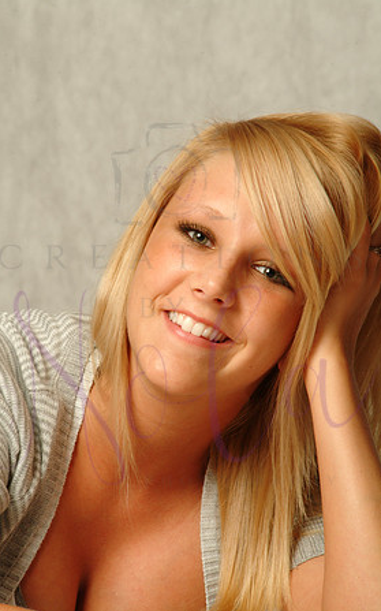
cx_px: 181
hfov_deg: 4.3
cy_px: 305
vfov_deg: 6.8
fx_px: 5122
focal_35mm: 308
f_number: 11
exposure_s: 1/125
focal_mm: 200
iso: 400
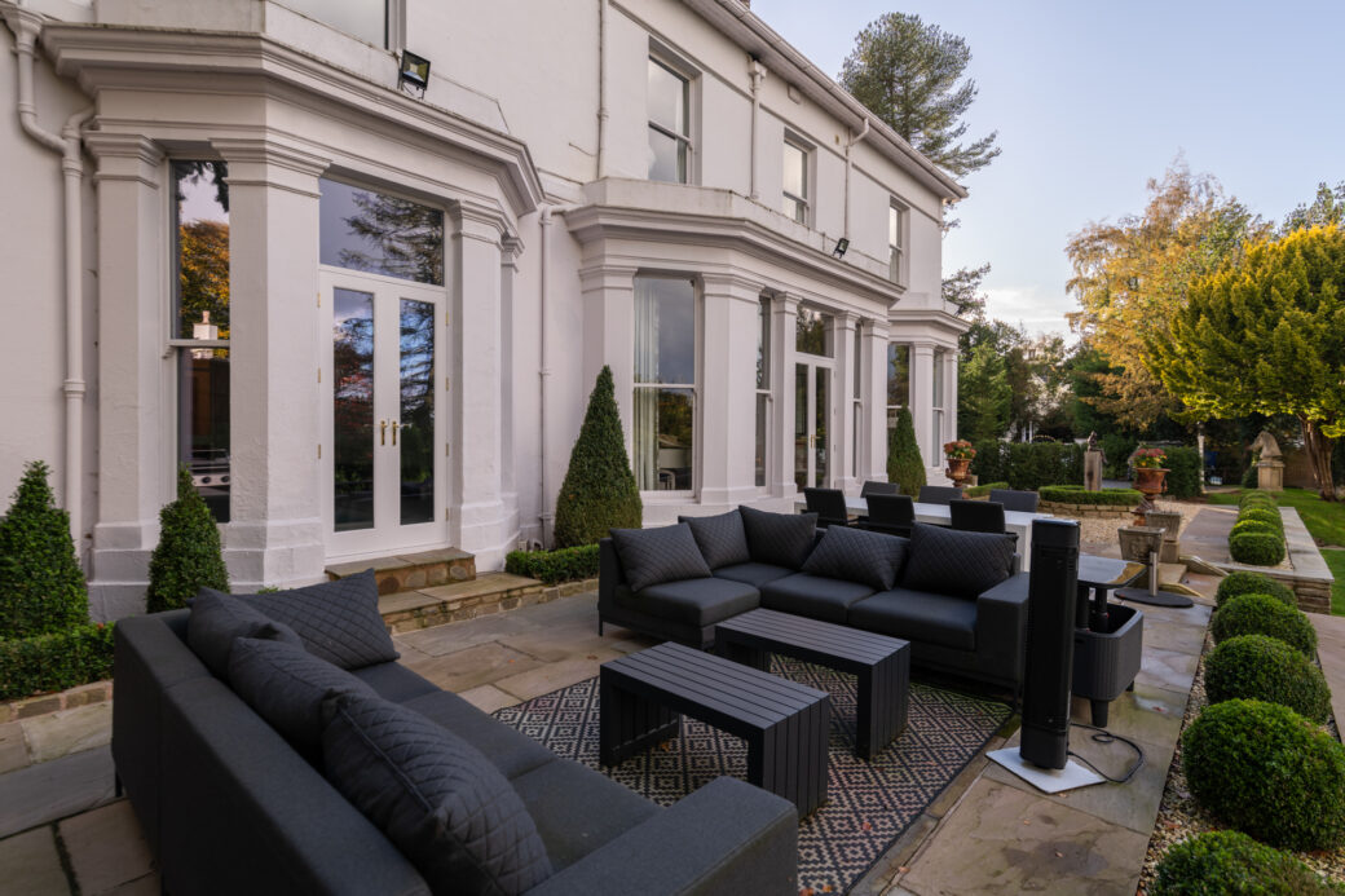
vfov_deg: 70.4
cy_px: 448
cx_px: 672
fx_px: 635
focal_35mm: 17
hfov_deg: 93.3
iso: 100
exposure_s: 1/320
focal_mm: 17
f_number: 4
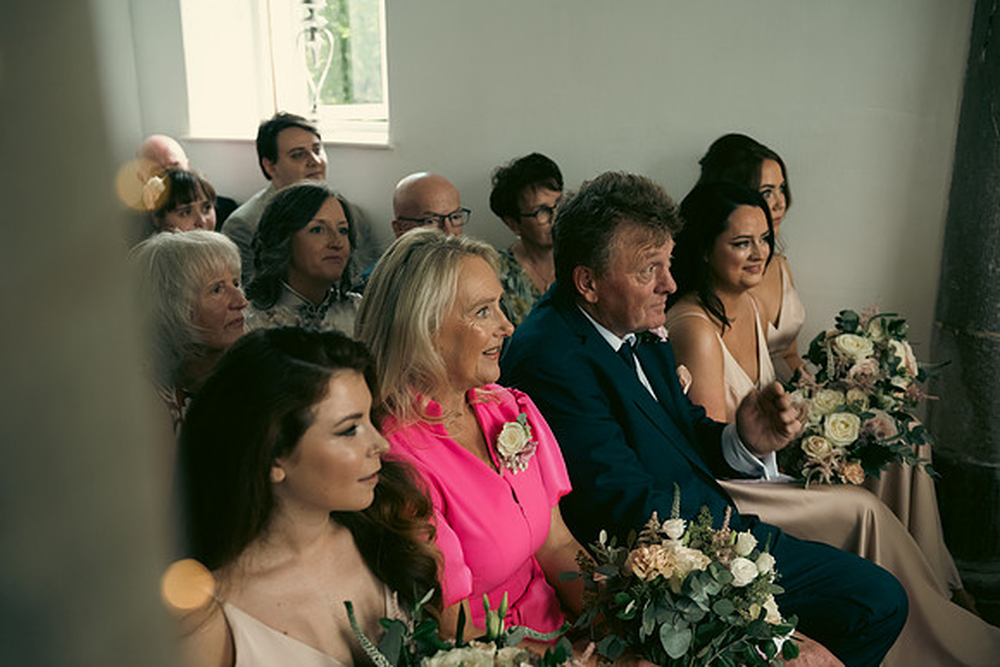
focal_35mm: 38
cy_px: 334
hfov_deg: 50.7
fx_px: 1056
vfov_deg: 35.1
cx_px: 500
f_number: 3.5
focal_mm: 38
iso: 800
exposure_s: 1/160
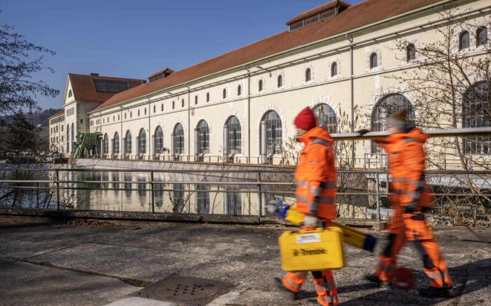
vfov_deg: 37.8
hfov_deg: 57.4
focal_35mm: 34
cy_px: 153
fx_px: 448
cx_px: 245
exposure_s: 1/15
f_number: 22
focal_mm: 32.5
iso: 32
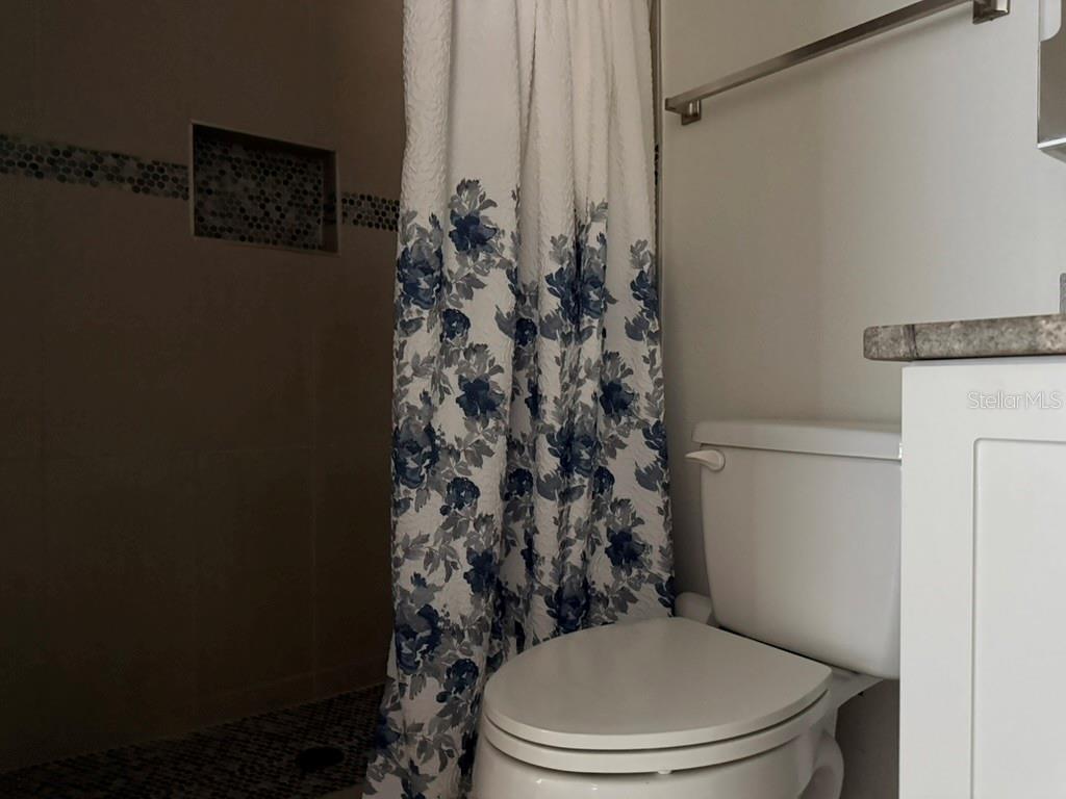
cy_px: 400
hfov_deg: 71.6
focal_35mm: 24
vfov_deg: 56.8
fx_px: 739
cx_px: 533
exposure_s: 1/30
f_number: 1.78
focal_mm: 6.76
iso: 1000
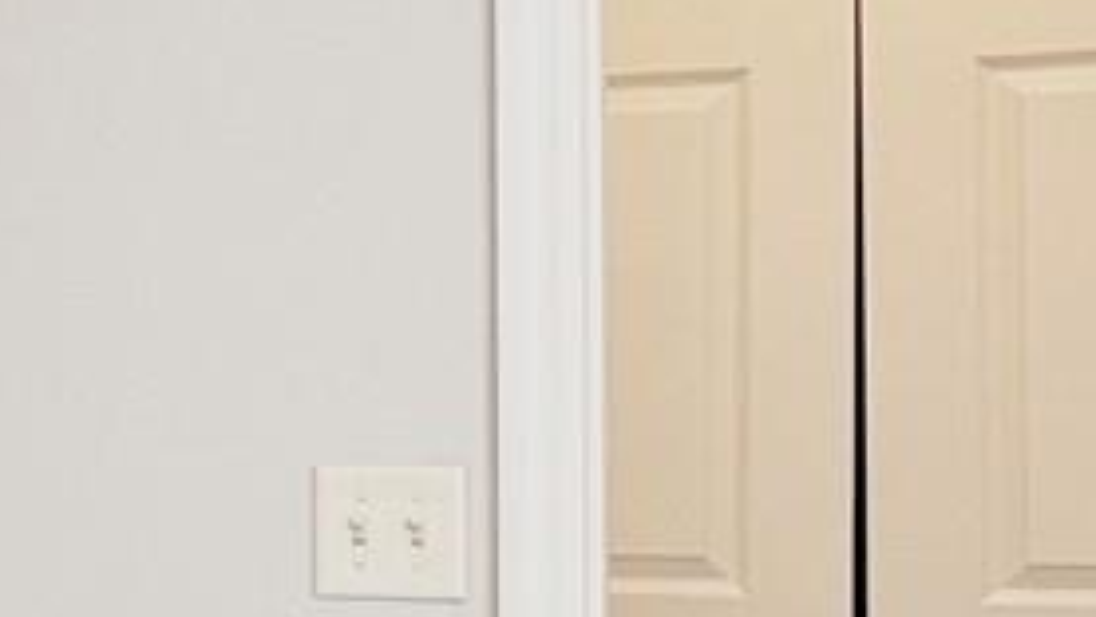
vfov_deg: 8.0
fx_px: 4390
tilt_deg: -1.1
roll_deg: +0.7
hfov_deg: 11.9
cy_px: 435
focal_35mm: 151
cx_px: -1424
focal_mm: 6.76
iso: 250
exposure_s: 1/120
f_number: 1.78
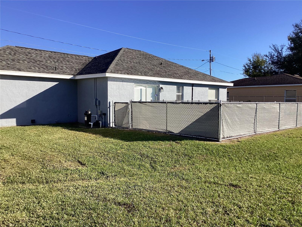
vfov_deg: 45.4
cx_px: 151
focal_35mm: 31
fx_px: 270
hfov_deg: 58.4
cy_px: 114
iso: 25
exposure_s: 1/1018
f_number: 2.4
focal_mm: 3.3
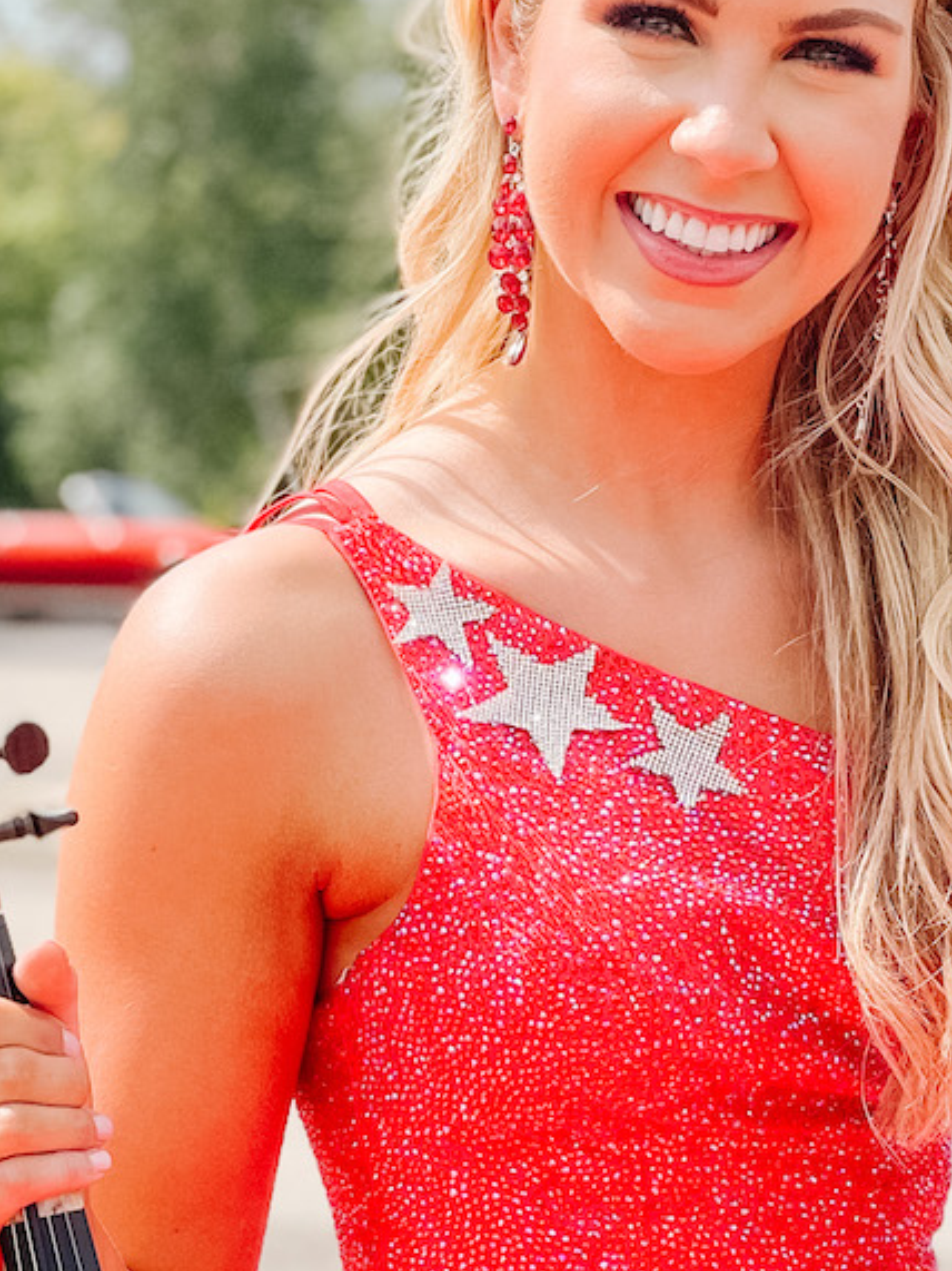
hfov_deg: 10.4
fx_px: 5209
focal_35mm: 142
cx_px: 534
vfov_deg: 13.9
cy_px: 888
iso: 25
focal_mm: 6
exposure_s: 1/1000
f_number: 2
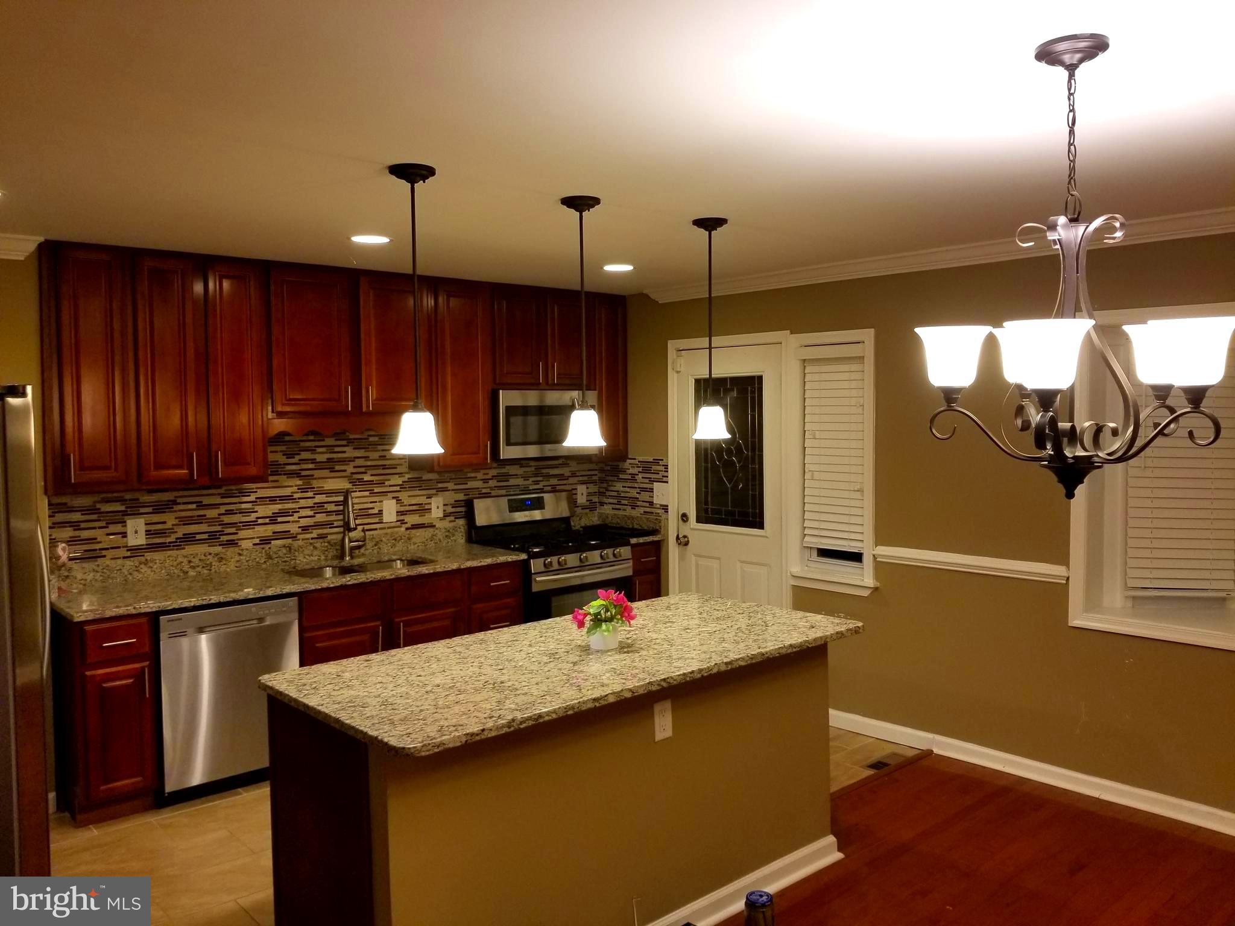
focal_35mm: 26
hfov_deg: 67.3
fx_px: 928
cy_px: 463
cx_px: 618
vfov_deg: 53.1
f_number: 1.7
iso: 100
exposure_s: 1/60
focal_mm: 4.3
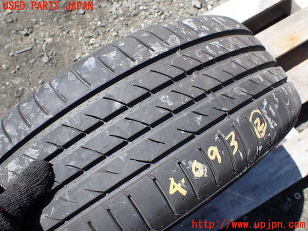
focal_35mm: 30
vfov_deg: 46.8
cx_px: 154
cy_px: 116
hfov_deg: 60.0
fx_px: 267
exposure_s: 1/640
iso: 100
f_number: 3.2
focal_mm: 5.4
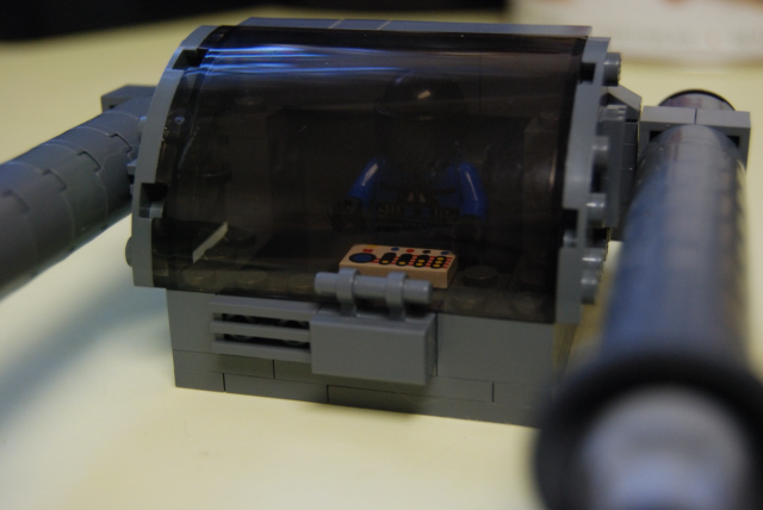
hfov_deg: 35.0
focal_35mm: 57
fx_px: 1209
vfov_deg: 23.8
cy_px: 255
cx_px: 382
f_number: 6.3
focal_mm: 38
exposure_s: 1/25
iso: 800
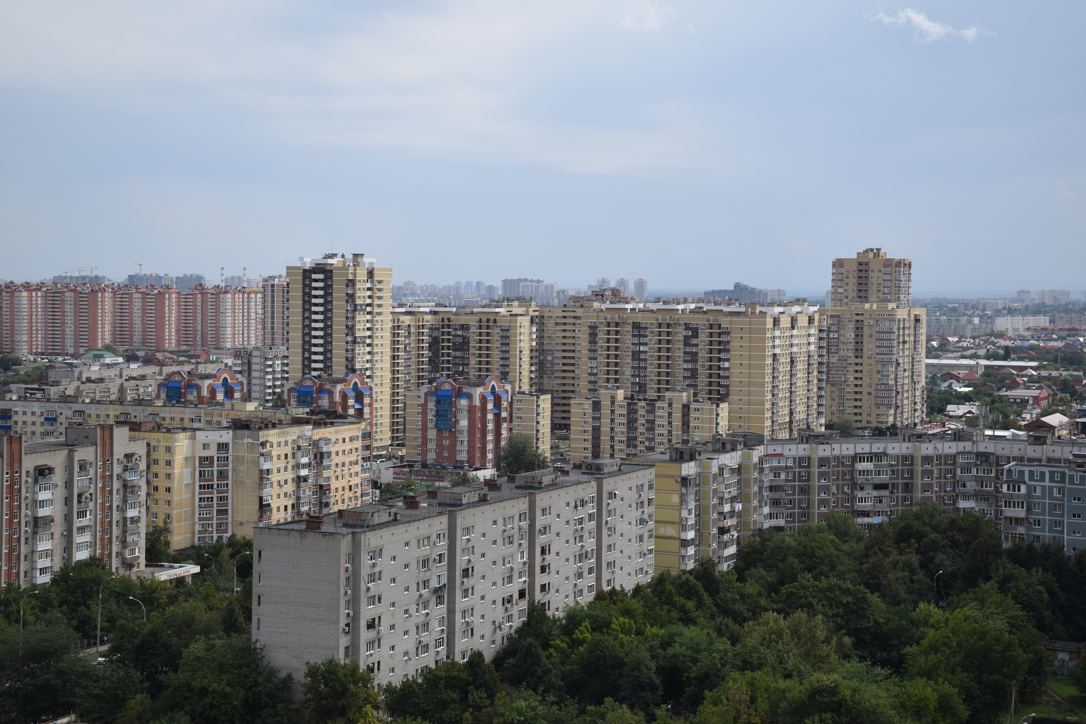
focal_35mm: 63
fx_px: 1900
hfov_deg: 31.9
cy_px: 362
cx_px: 543
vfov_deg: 21.6
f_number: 7.1
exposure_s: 1/500
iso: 100
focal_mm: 42
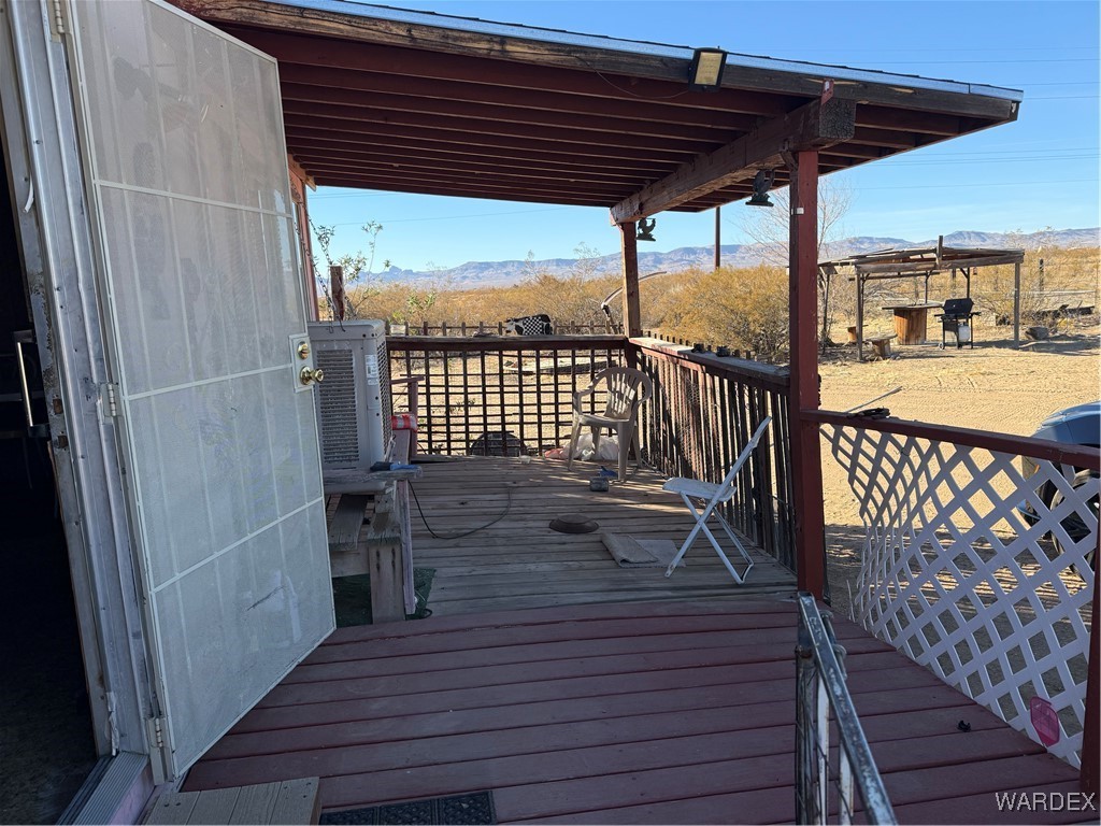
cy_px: 413
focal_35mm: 24
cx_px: 550
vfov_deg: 56.8
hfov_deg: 71.6
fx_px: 763
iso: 100
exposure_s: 1/2299
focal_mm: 6.76
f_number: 1.78
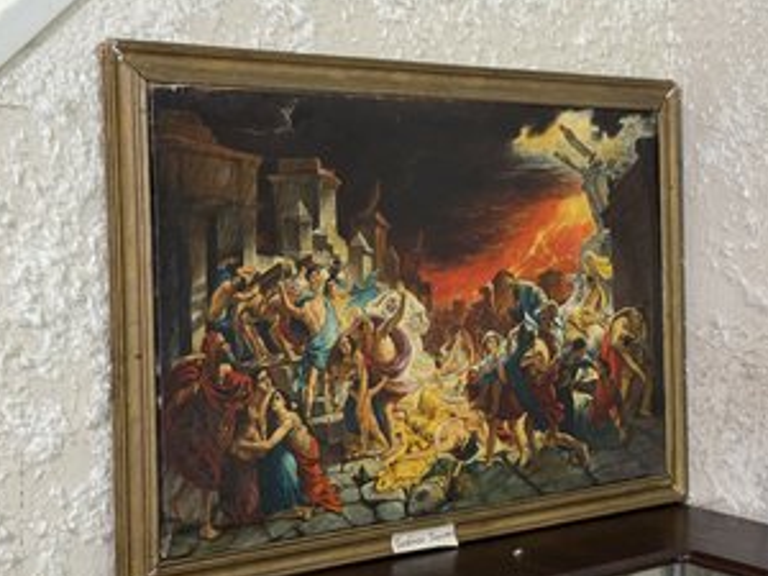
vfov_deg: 22.9
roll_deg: -0.3
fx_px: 1420
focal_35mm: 64
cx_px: 438
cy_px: 282
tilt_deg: -3.7
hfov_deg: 30.2
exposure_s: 1/48
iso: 160
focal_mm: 6.76
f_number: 1.78
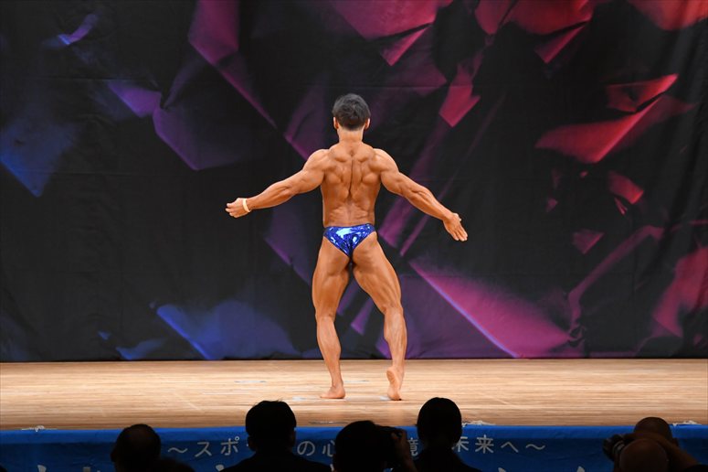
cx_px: 354
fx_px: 3971
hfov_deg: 10.2
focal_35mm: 202
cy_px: 236
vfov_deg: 6.8
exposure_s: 1/400
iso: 3200
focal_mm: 135
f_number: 5.6
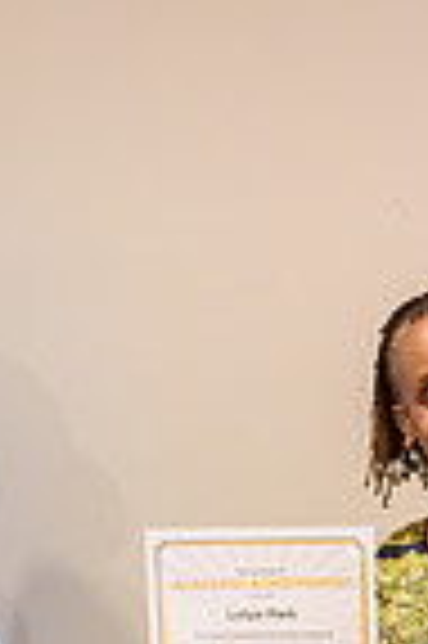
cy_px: 707
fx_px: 1805
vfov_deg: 19.4
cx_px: 442
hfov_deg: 13.3
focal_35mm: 101
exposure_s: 1/160
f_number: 2.8
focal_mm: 32
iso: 1000
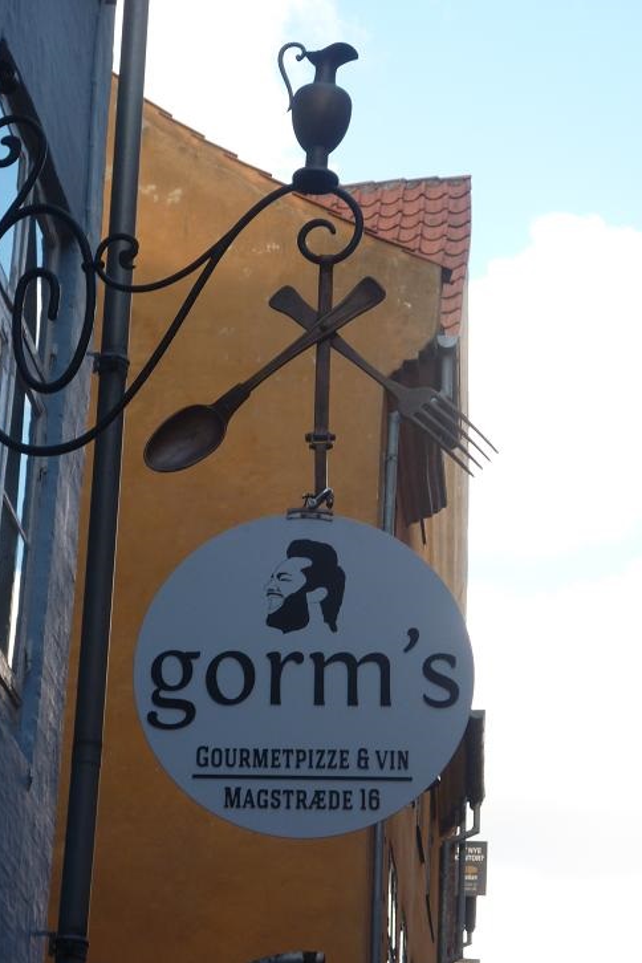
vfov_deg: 18.3
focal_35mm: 112
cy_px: 483
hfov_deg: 12.2
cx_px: 284
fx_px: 2996
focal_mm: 17.7
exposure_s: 1/80
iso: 100
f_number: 5.1
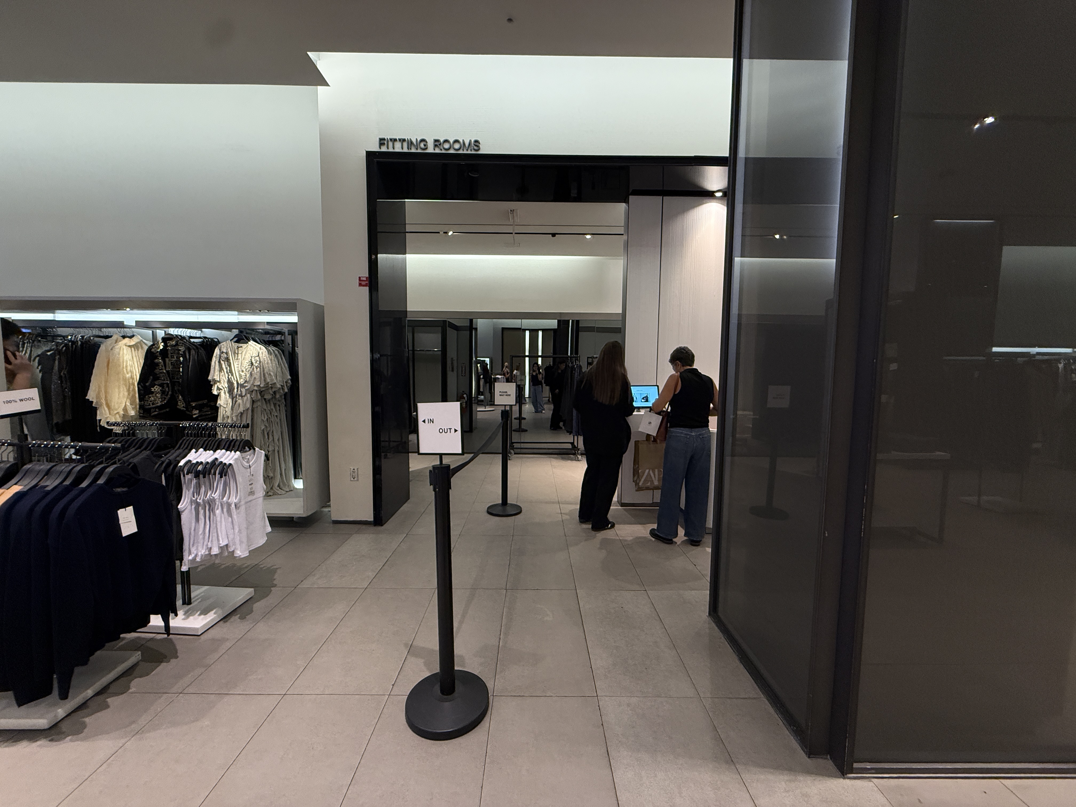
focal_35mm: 14
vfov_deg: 85.7
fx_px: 435
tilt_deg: -4.0
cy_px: 404
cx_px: 538
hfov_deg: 102.1
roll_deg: -0.8
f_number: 2.2
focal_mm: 2.22
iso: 320
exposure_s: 1/120
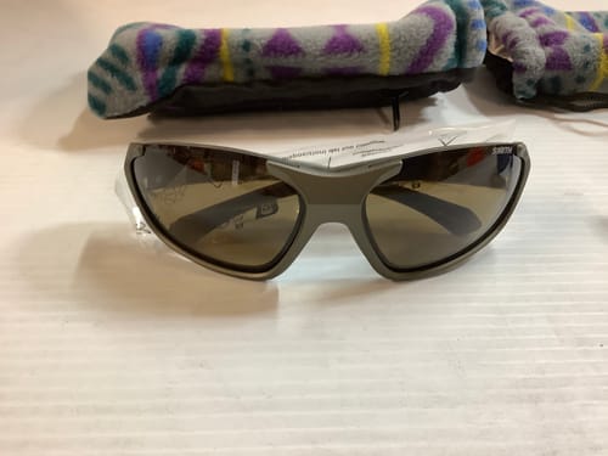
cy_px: 228
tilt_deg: -36.3
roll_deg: +1.9
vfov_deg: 45.4
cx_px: 304
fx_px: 544
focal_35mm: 31
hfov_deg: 58.4
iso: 200
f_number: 2.4
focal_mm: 3.3
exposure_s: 1/50
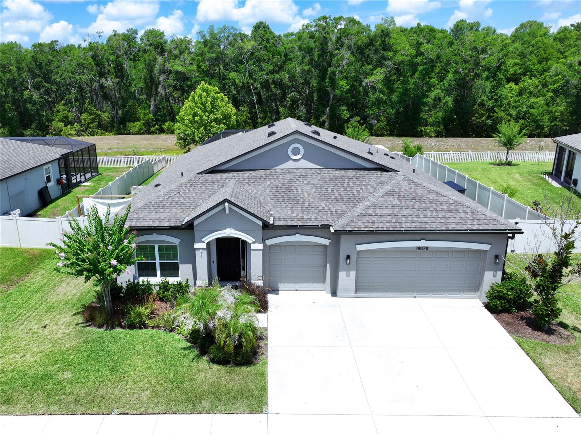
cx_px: 290
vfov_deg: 56.8
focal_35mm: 24
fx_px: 403
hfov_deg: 71.6
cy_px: 218
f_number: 3.2
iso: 100
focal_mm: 12.29
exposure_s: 1/320
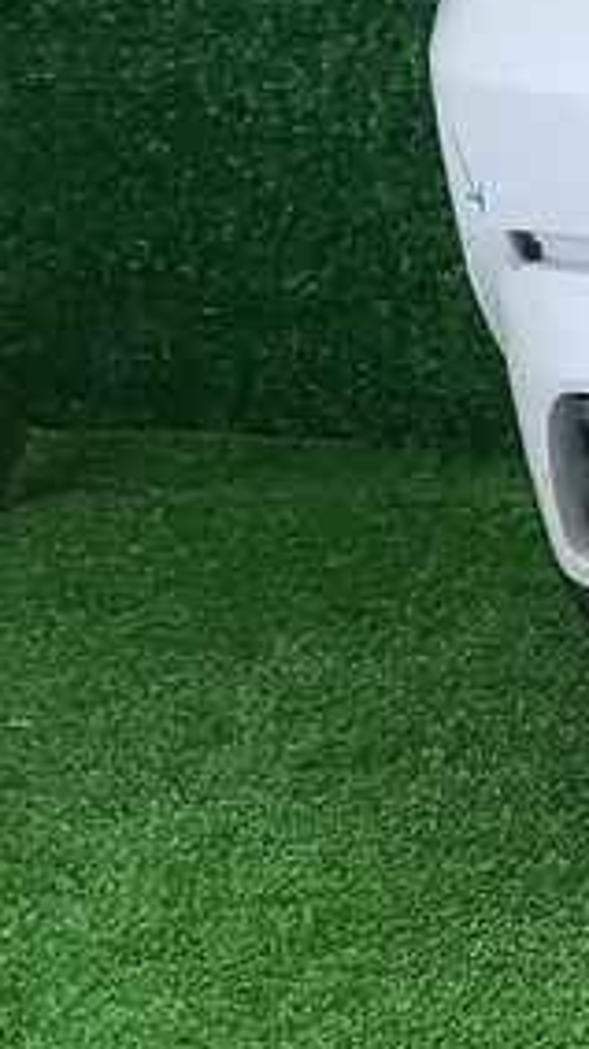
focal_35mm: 144
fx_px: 4002
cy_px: -219
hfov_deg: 6.7
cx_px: 2337
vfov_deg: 14.4
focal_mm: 5.4
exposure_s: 1/50
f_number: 1.8
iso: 63
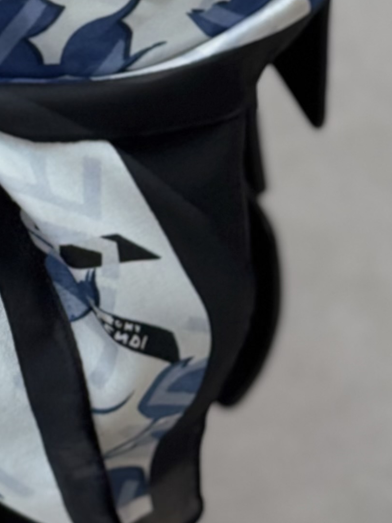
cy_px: -429
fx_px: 2688
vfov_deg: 10.4
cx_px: -199
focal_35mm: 178
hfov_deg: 8.2
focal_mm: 6.76
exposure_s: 1/255
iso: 64
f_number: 1.78
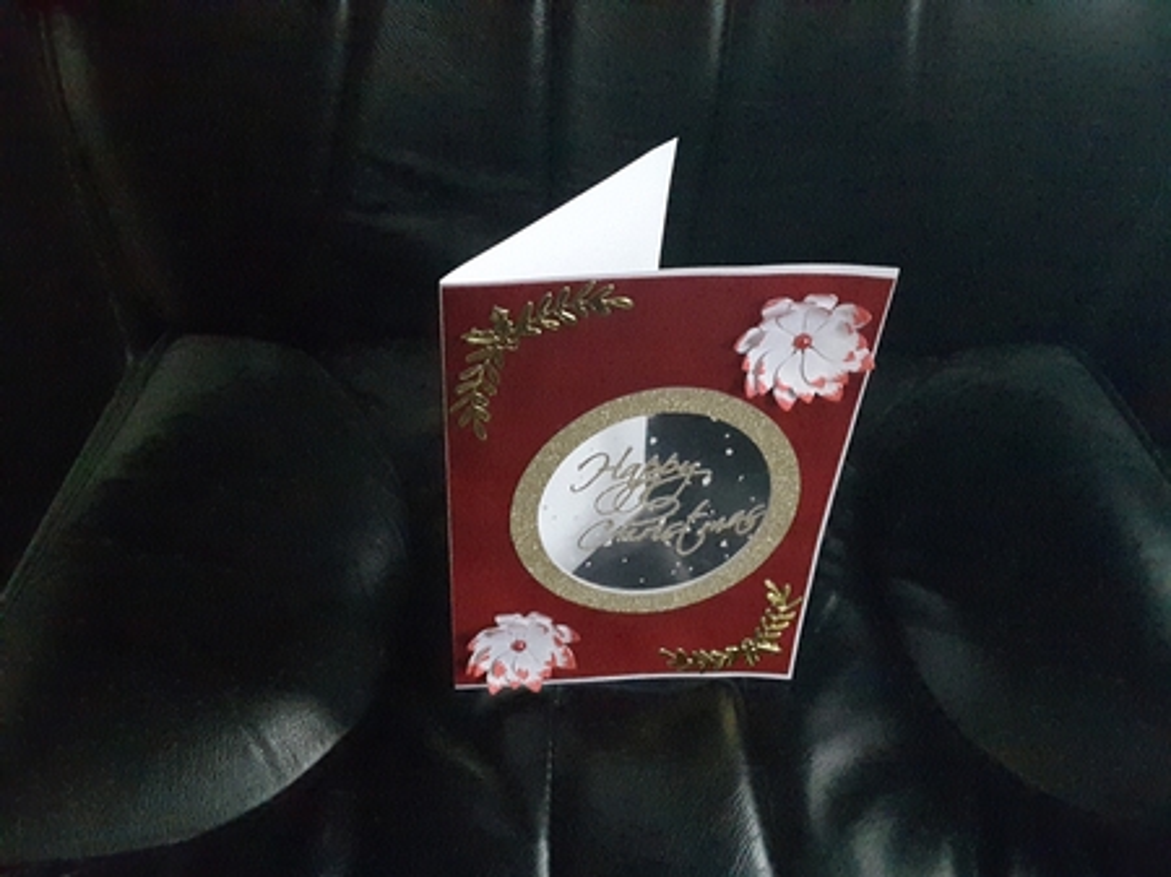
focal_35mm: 31
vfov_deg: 45.4
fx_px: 1048
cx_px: 586
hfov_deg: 58.4
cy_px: 438
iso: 1600
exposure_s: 1/17
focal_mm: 2.9
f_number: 1.9
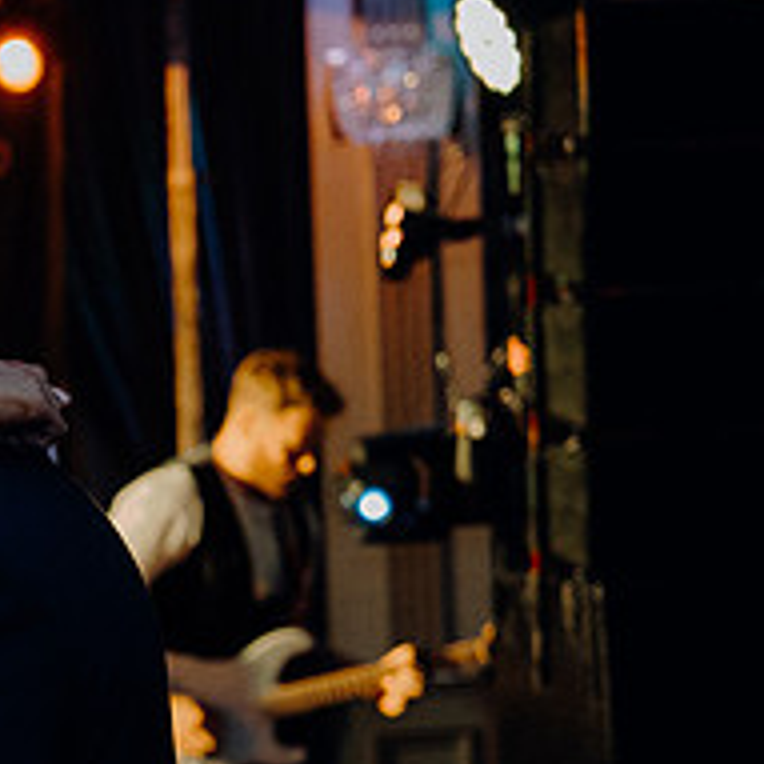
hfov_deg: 9.6
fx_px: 4445
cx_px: -352
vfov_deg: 9.8
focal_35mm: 178
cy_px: 734
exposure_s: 1/160
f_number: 3.5
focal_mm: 69
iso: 2500
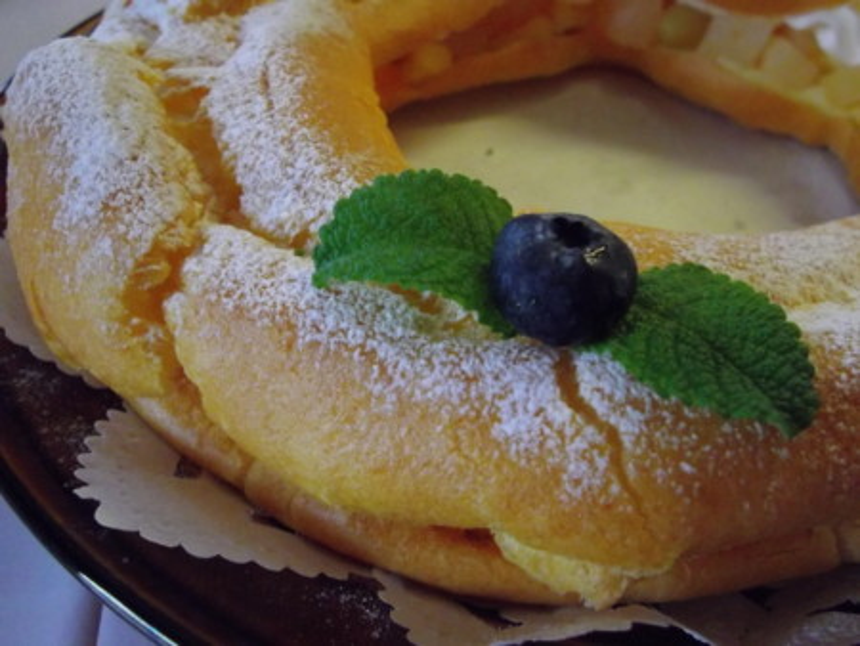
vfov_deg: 44.2
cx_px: 430
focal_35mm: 32
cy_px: 323
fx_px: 795
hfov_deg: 56.8
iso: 747
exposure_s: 1/50
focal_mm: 5.8
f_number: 3.5
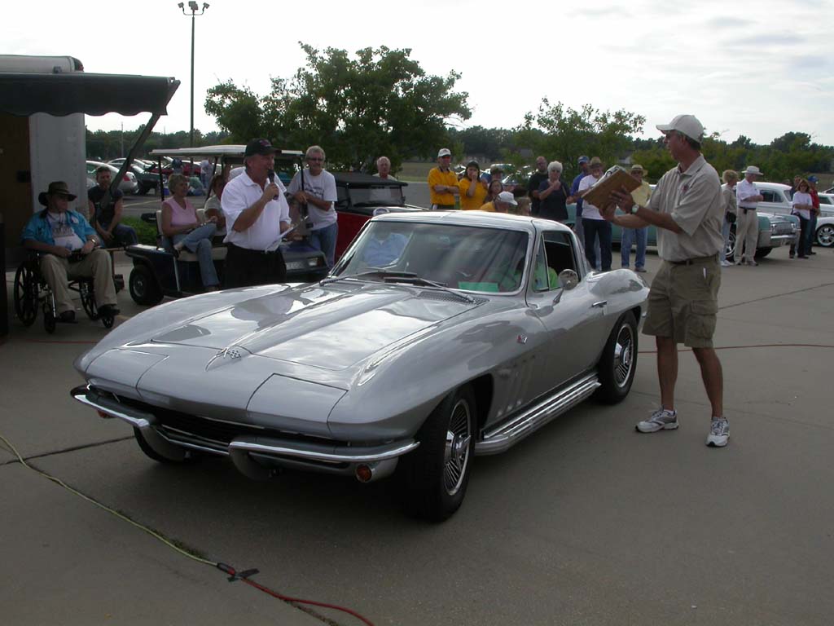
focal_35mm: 38
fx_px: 916
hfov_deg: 49.0
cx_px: 417
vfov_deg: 37.7
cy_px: 313
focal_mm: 7.85
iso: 100
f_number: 7.5
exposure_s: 1/305
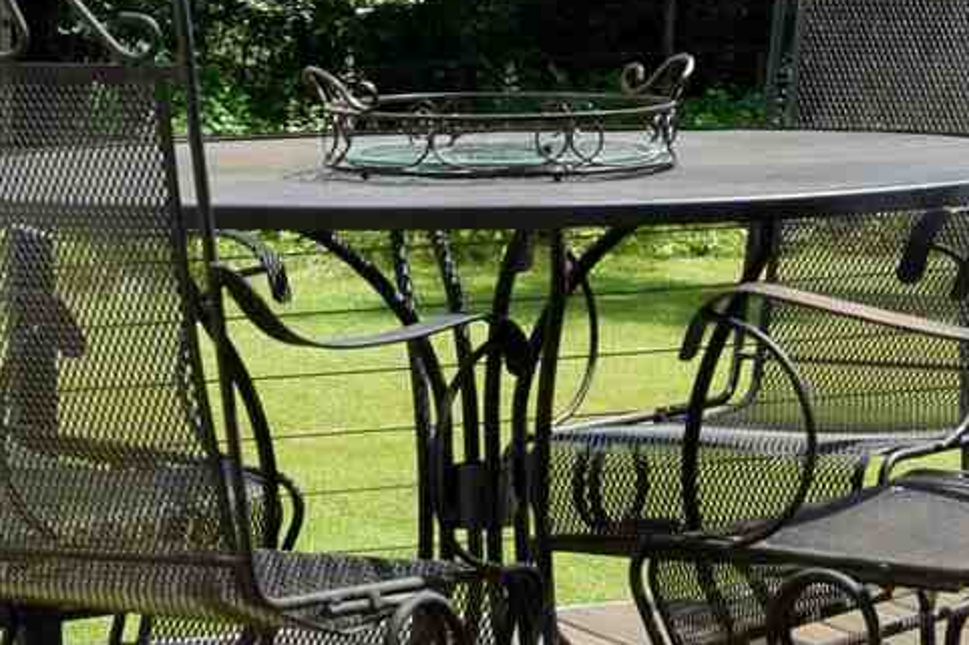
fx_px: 6436
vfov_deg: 5.7
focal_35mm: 239
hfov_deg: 8.6
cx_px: 1023
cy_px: -382
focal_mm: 25
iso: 200
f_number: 8
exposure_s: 1/640
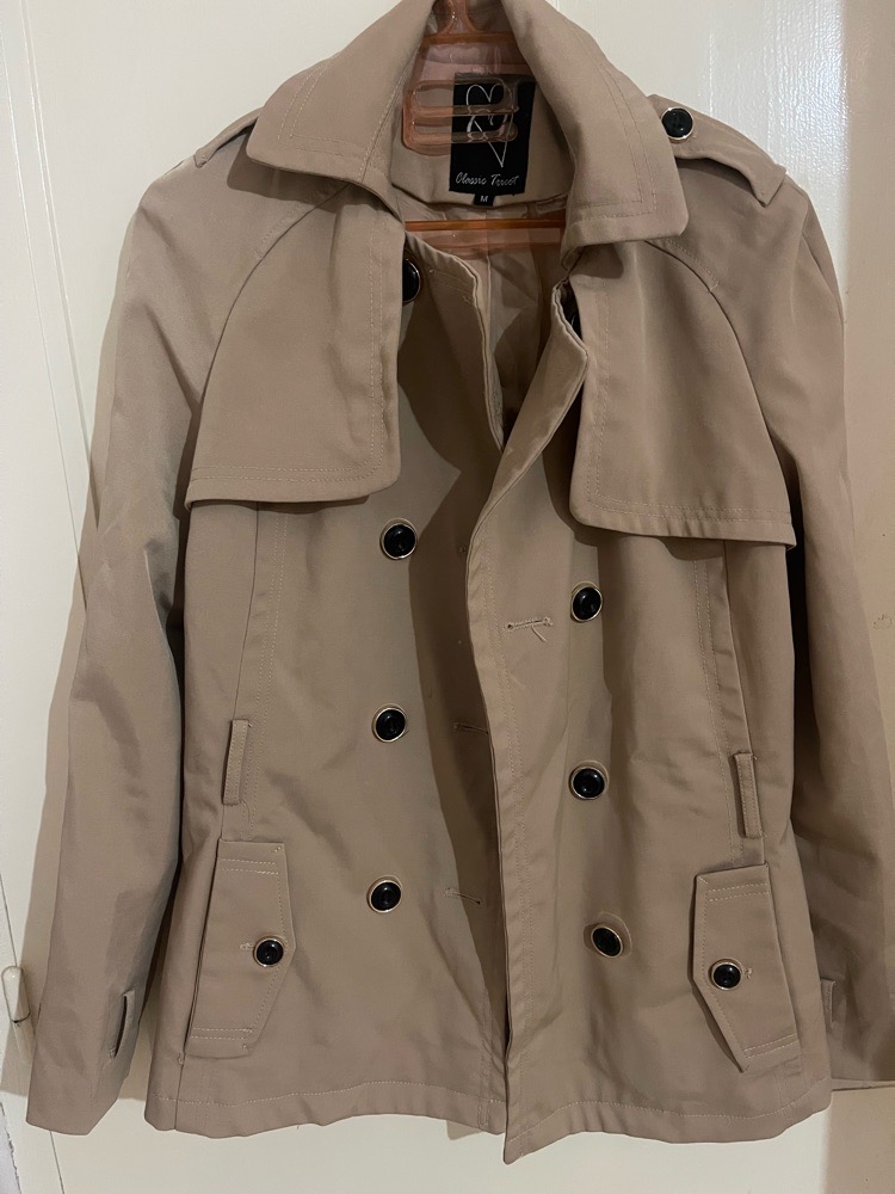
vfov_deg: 69.4
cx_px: 448
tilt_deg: -14.2
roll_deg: +3.1
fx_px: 862
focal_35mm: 25
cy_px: 597
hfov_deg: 54.9
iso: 640
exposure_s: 1/25
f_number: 1.6
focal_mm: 5.1
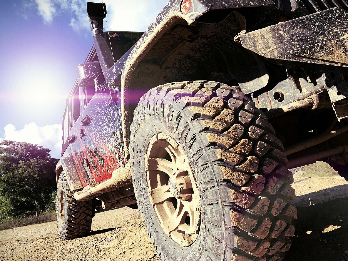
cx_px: 174
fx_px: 292
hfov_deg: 61.7
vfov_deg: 48.2
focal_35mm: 29
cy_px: 130
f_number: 2.2
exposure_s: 1/646
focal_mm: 4.15
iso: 25
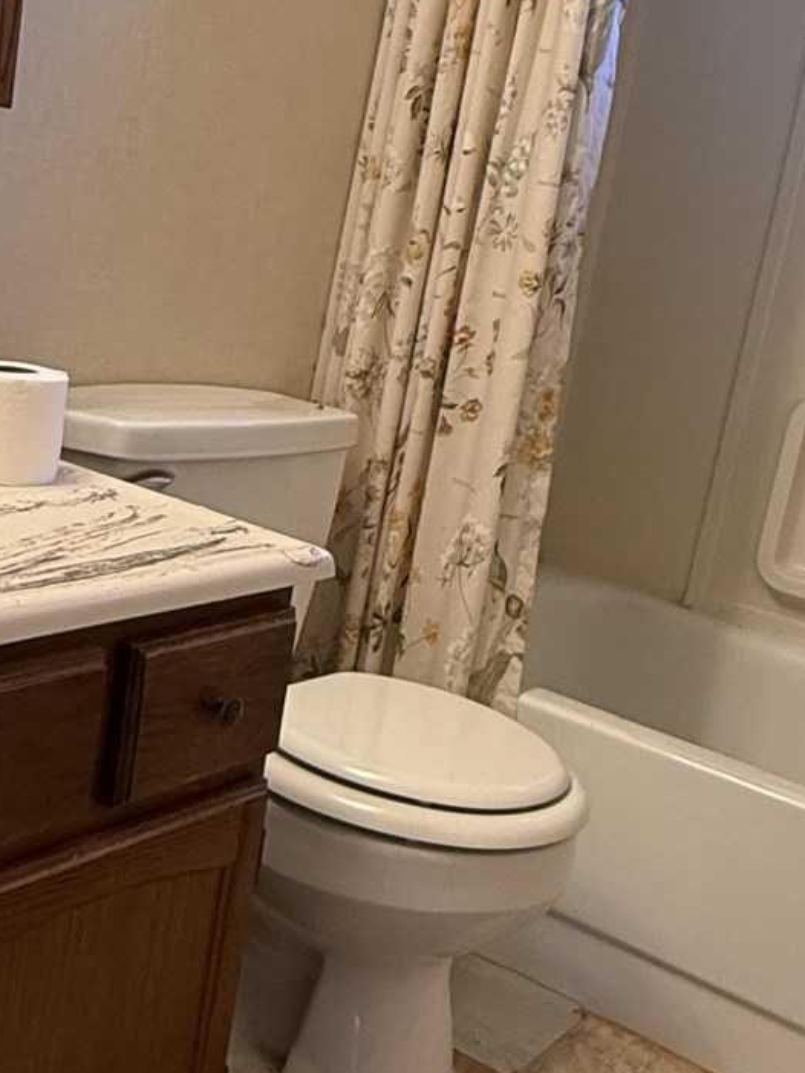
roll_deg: -9.7
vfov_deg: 41.2
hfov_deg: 31.4
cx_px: 321
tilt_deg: -12.2
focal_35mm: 46
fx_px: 1426
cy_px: 527
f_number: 2.2
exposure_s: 1/60
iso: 250
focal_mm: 2.22
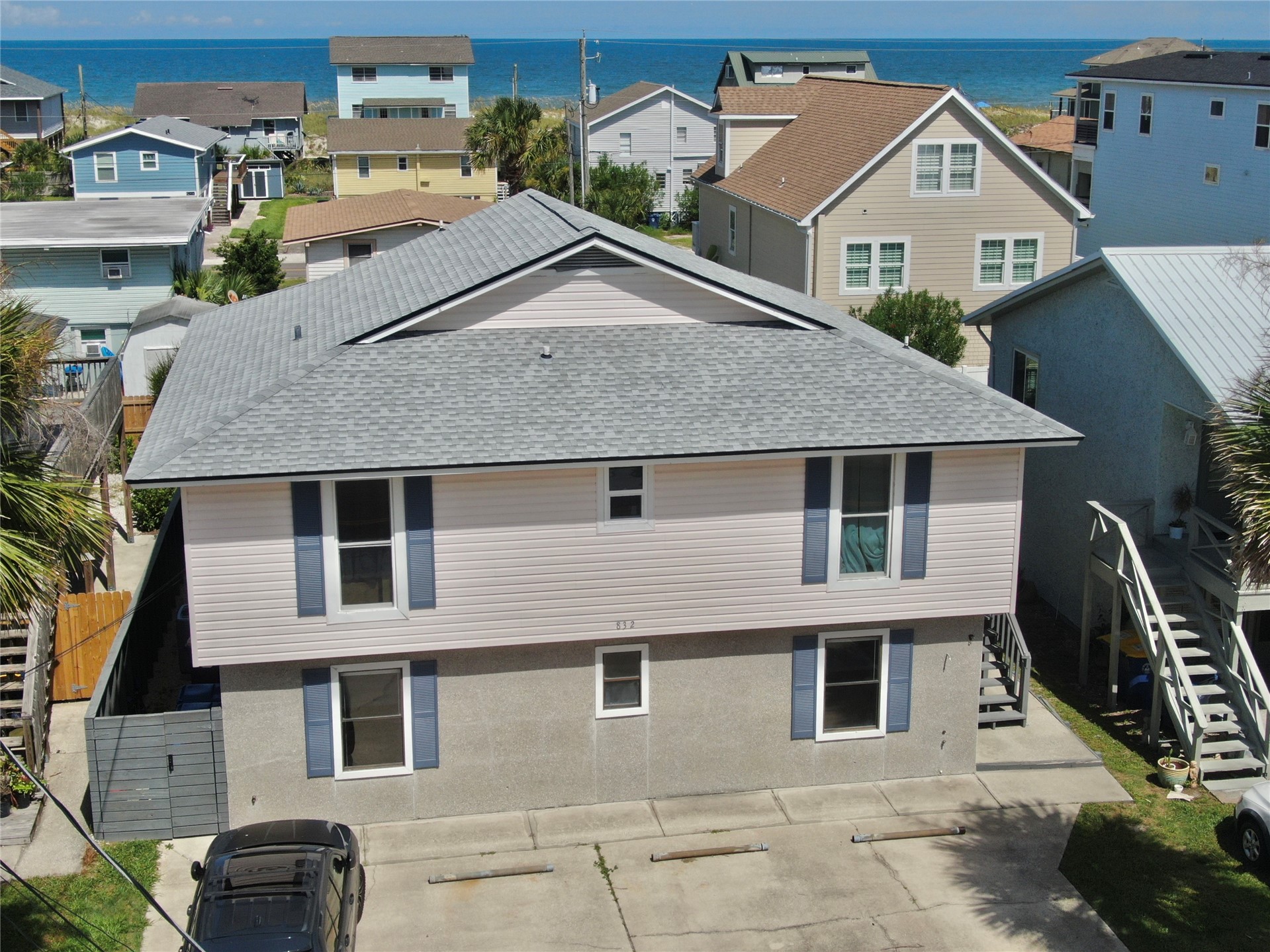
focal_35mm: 44
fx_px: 1614
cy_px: 476
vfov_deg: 32.9
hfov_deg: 42.9
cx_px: 635
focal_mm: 7.71
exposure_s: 1/1600
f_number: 3.6
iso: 100
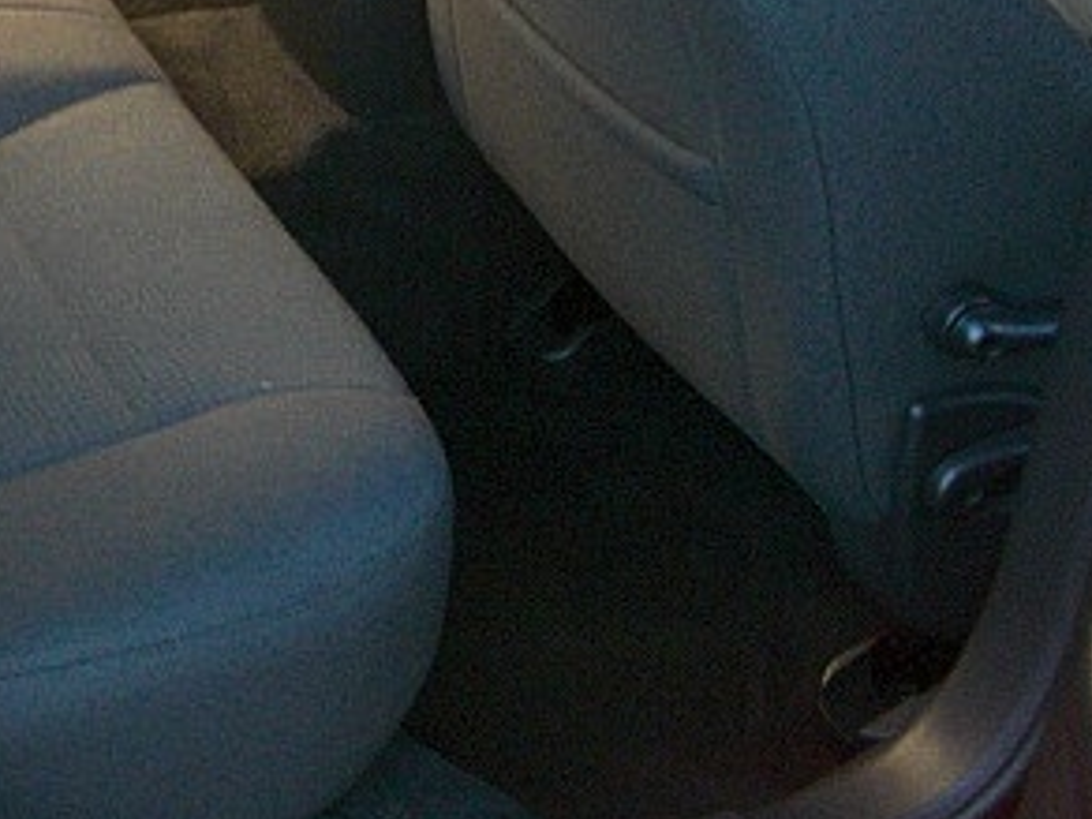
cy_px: -11
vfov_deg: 18.2
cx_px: 41
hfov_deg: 23.8
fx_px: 2492
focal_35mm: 79
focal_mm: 6.3
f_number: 2.8
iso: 800
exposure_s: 1/80
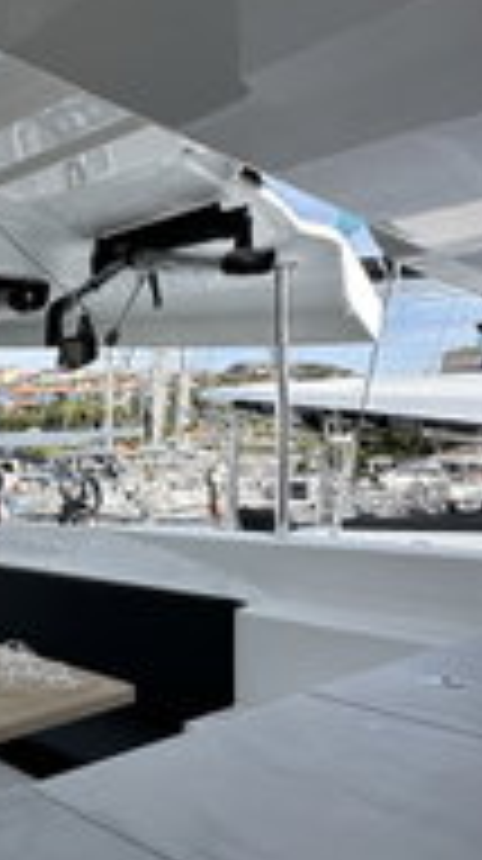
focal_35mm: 32
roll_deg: -1.2
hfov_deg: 28.4
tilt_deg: +1.6
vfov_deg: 61.1
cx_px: -180
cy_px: 441
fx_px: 729
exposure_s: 1/924
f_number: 2.2
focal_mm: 2.22
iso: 40
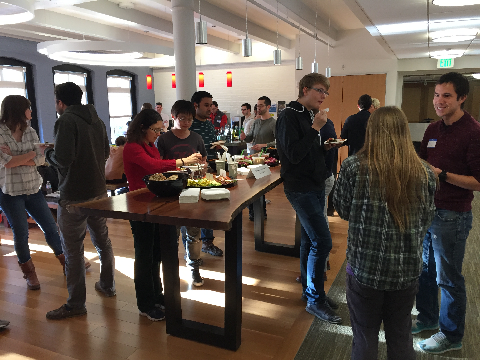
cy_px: 180
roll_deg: +0.4
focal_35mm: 29
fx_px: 402
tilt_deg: -11.0
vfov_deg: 48.2
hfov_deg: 61.7
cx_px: 240
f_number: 2.2
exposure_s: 1/30
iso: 50
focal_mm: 4.15
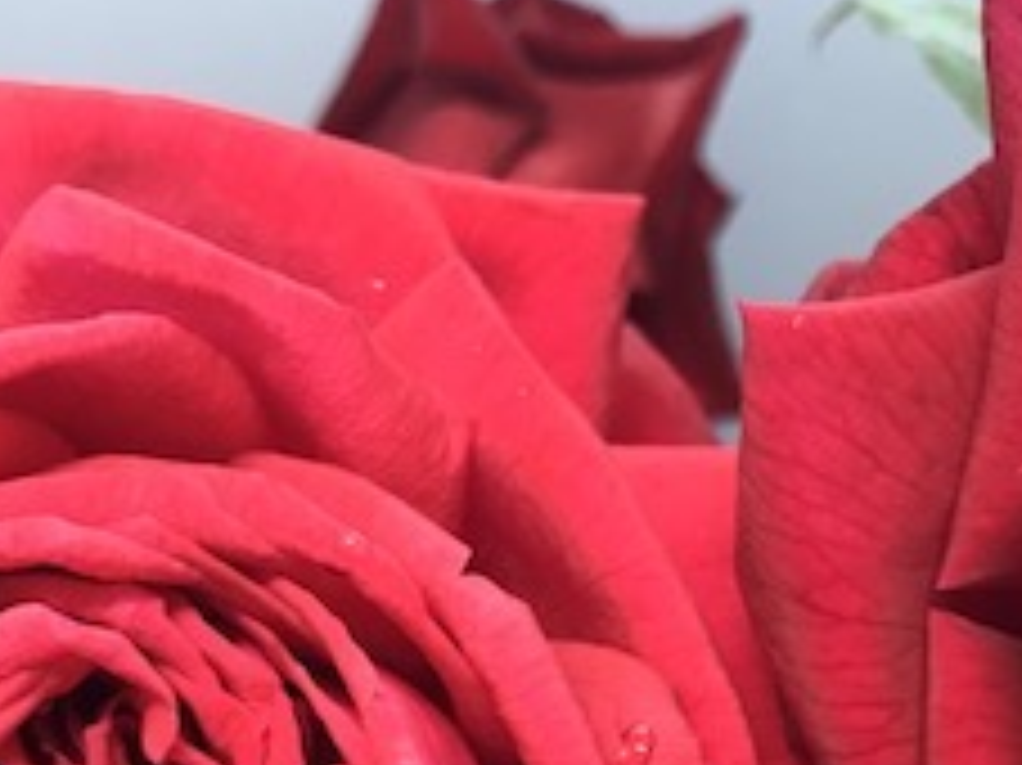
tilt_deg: -29.9
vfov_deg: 19.3
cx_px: 824
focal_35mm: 74
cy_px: 765
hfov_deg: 25.9
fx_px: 2184
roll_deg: +0.3
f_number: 1.8
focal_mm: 3.99
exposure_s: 1/15
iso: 50
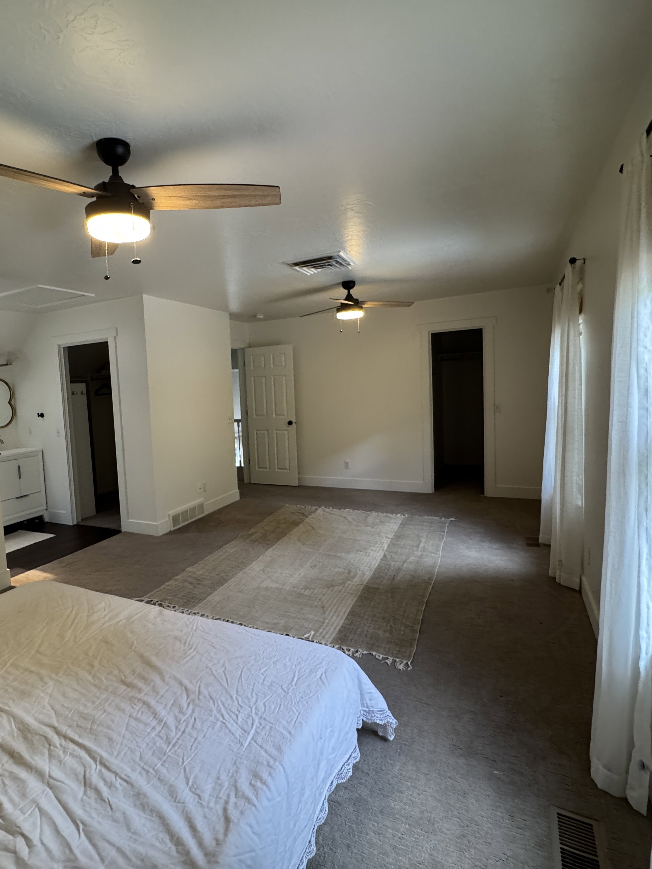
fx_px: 477
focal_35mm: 19
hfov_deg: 67.6
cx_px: 242
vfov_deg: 84.7
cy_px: 430
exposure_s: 1/120
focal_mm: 2.22
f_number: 2.2
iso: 320
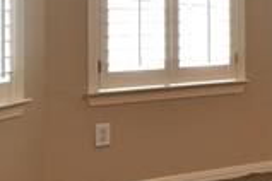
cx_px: 479
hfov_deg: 16.7
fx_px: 778
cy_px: -17
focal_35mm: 103
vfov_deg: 13.0
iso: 280
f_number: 4
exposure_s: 1/60
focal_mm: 11
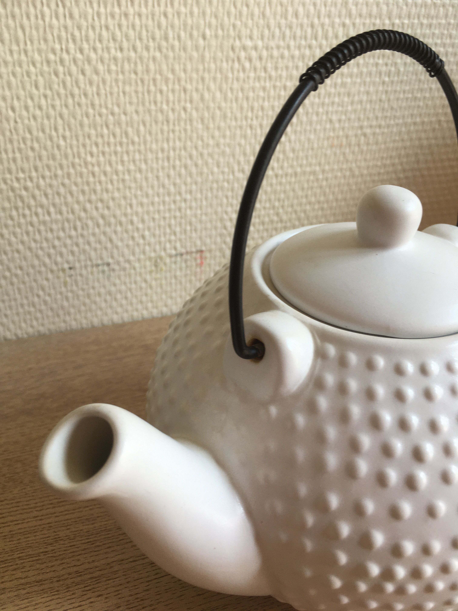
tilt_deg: -34.1
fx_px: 512
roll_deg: -2.1
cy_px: 306
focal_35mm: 29
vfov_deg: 61.7
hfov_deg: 48.2
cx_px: 229
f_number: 2.2
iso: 32
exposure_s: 1/33
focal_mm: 4.15
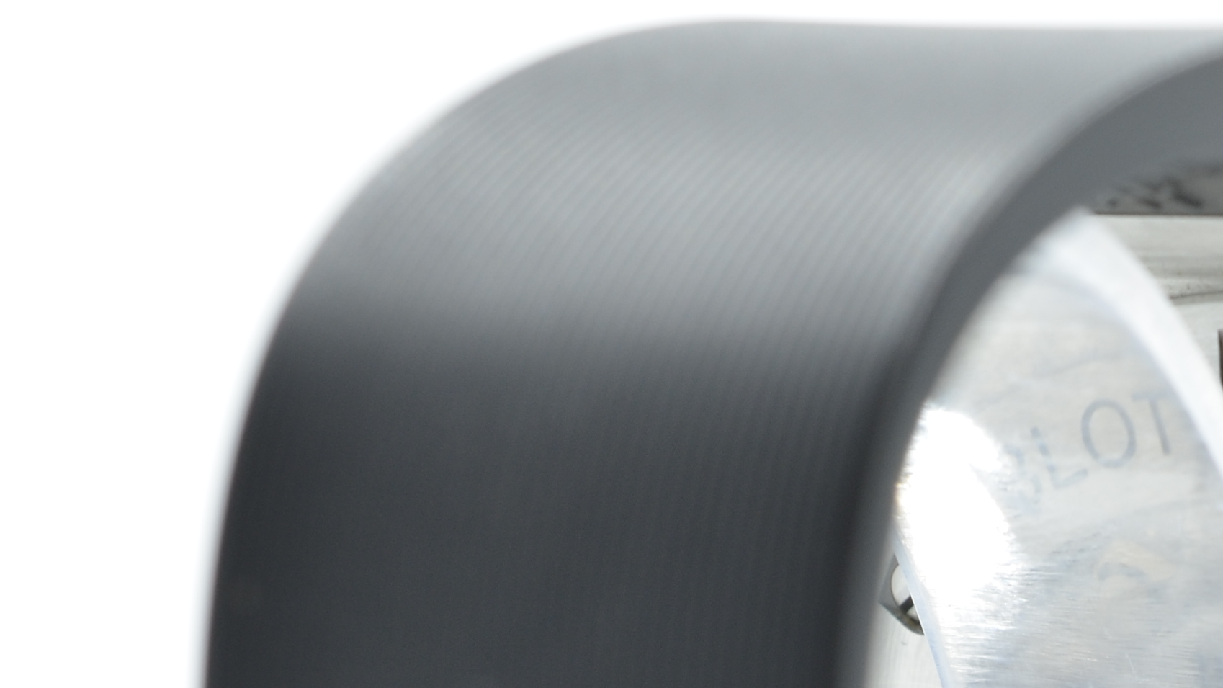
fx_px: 5902
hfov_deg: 11.7
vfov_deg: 6.6
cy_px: 1044
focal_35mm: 182
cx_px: 1199
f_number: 8
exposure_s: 1/50
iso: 200
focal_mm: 40
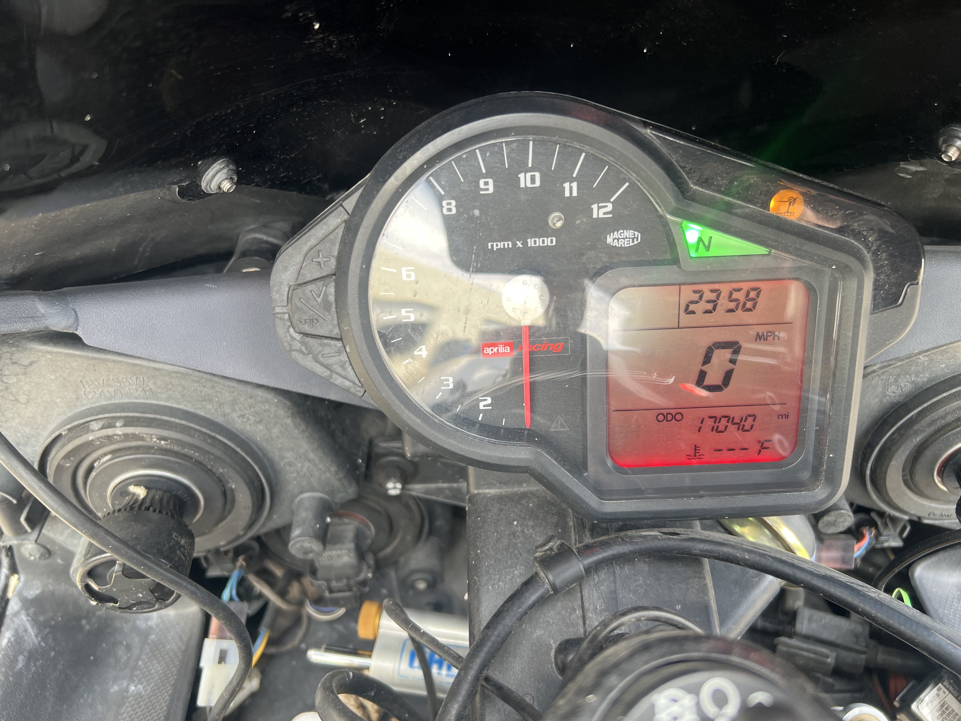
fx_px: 722
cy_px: 360
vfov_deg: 53.1
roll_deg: -12.8
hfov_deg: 67.3
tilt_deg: -38.3
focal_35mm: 26
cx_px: 480
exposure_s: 1/121
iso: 50
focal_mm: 5.7
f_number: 1.5
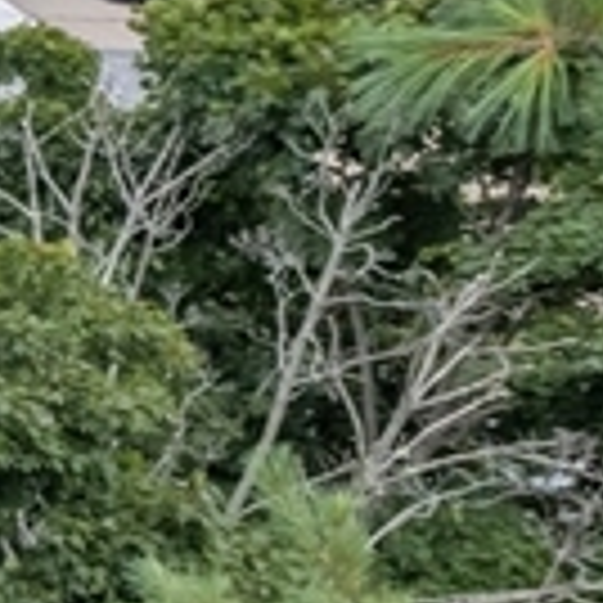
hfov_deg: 8.3
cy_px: 504
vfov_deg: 12.2
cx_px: -1638
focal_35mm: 143
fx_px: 2818
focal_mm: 8.38
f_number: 2.8
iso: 100
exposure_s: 1/640
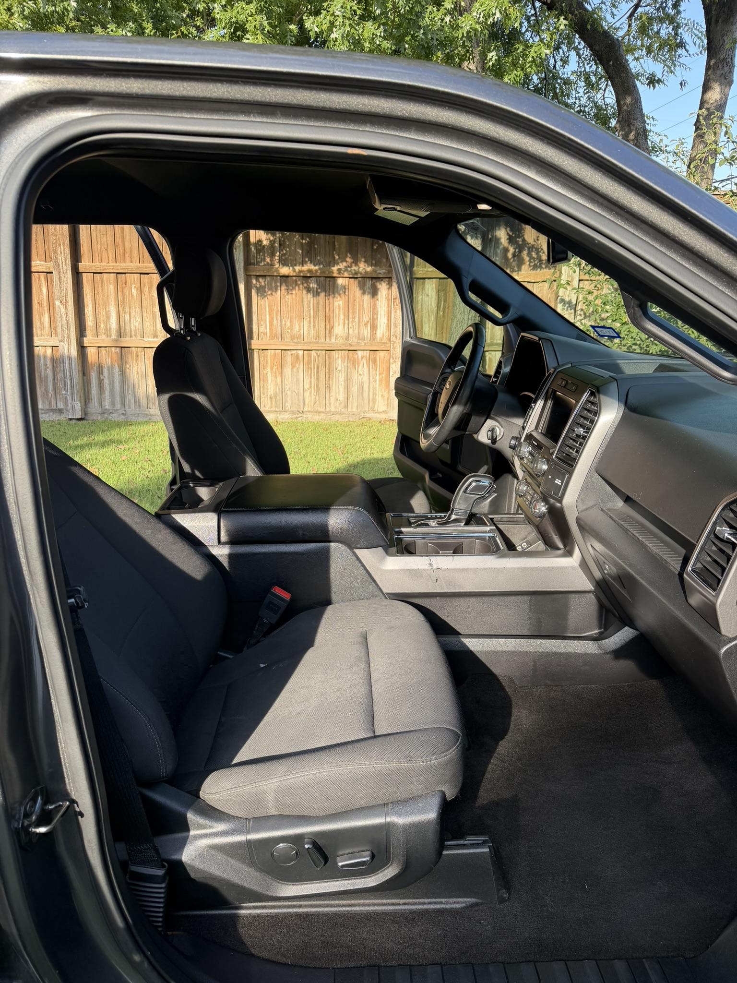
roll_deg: -2.2
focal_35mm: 24
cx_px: 368
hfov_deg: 56.8
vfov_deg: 71.6
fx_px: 681
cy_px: 492
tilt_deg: -18.0
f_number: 1.78
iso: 100
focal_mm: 6.76
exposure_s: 1/575
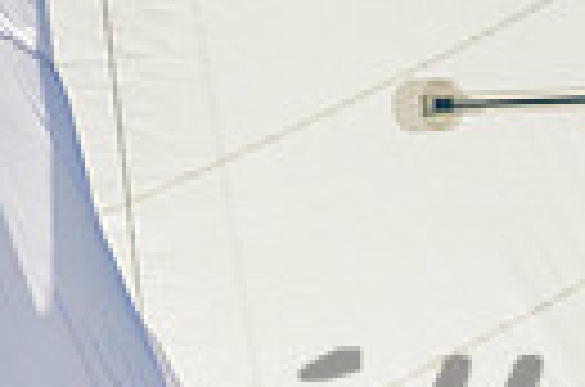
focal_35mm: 1666
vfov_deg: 0.8
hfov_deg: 1.2
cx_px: -253
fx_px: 27006
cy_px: 312
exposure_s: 1/1250
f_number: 6.3
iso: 320
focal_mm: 200
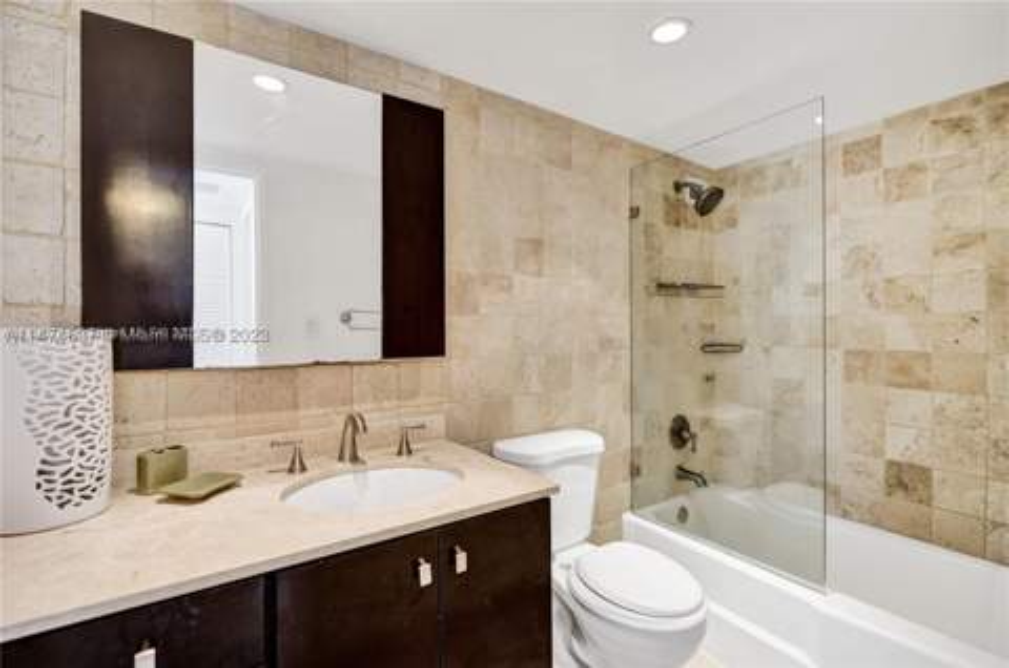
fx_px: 448
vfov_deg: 73.5
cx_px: 504
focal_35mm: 16
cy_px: 334
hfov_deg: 96.8
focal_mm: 16
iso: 1250
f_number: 2.8
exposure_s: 1/250
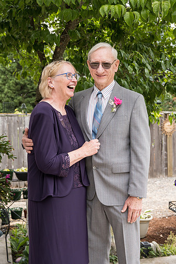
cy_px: 132
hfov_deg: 27.0
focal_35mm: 50
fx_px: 367
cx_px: 88
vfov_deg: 39.6
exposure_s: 1/500
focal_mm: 50
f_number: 5
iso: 400
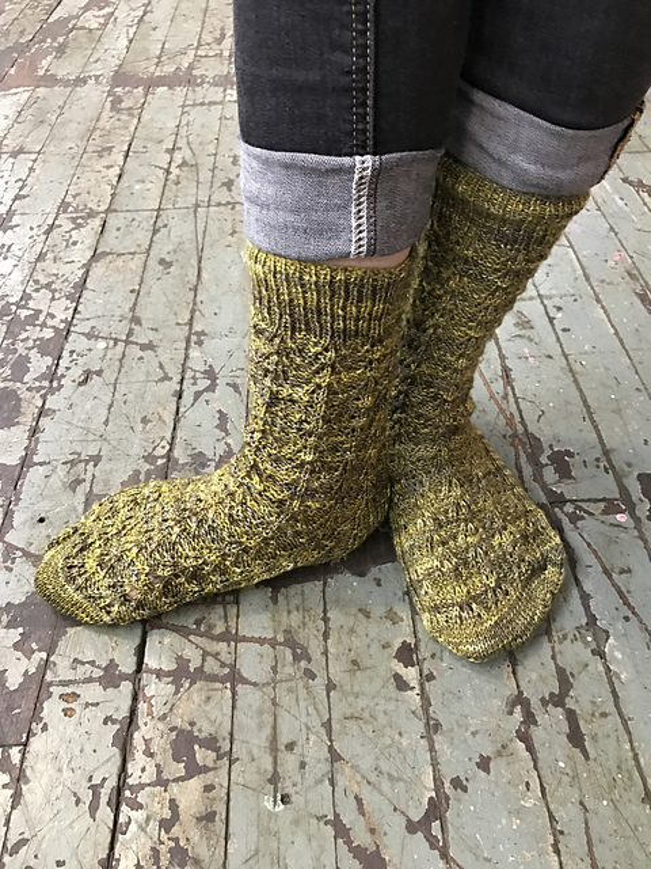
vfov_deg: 63.4
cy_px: 434
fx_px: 702
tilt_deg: -44.8
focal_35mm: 28
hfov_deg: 49.7
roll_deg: +1.0
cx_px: 326
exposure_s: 1/9
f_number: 1.8
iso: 100
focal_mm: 3.99
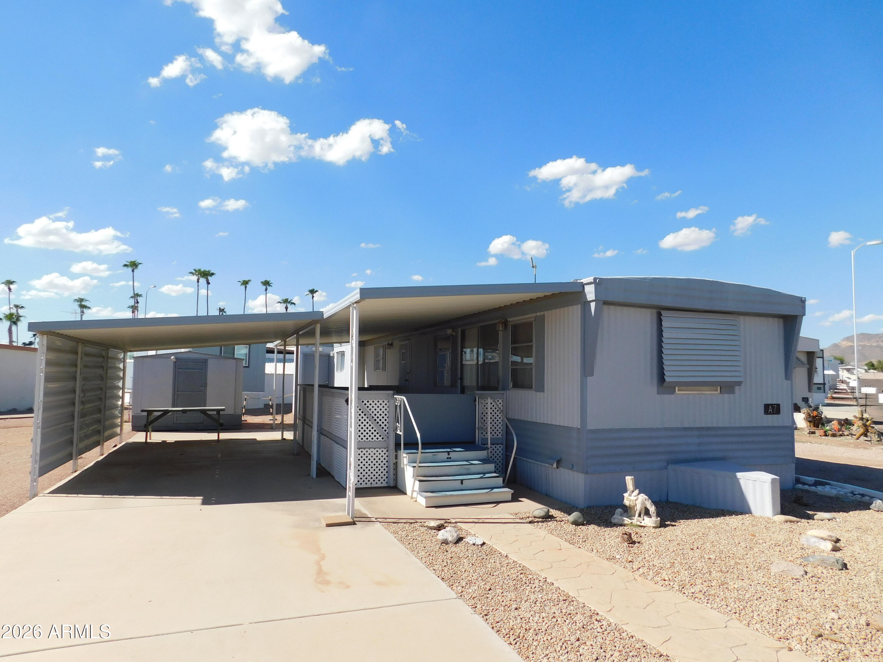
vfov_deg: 58.9
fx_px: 587
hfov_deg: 73.9
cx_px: 442
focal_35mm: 23
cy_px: 331
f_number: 6
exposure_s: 1/400
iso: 125
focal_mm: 4
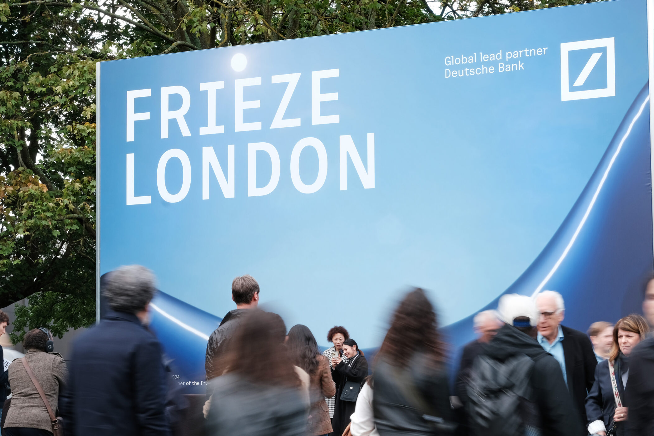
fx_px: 1798
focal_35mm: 99
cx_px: 381
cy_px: 224
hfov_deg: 20.6
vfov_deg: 13.8
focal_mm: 54.1
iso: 160
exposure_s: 1/8
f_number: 16
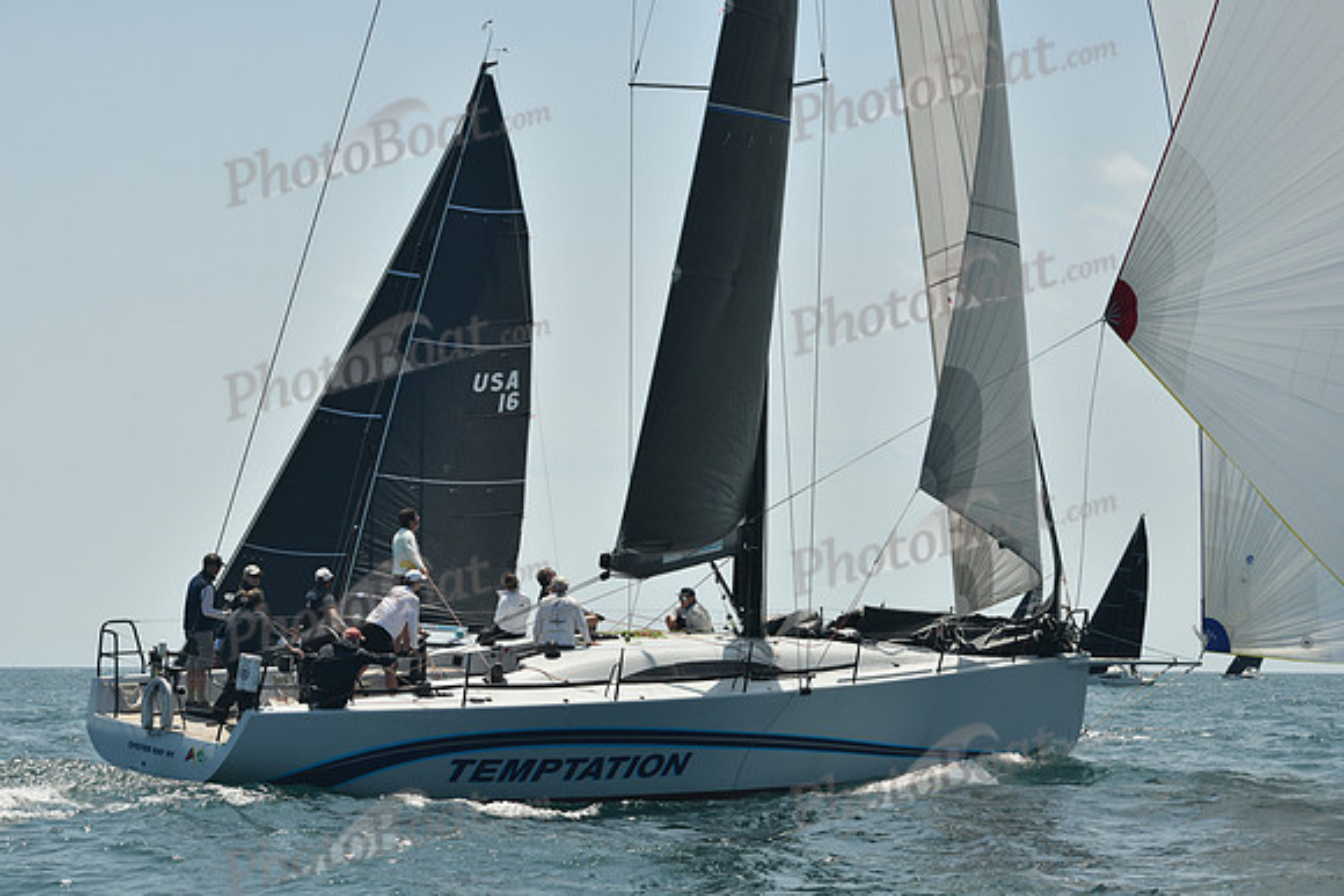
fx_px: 3435
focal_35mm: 92
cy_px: 448
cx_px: 672
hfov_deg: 22.1
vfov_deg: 14.9
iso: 320
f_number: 9
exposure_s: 1/640
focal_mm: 92
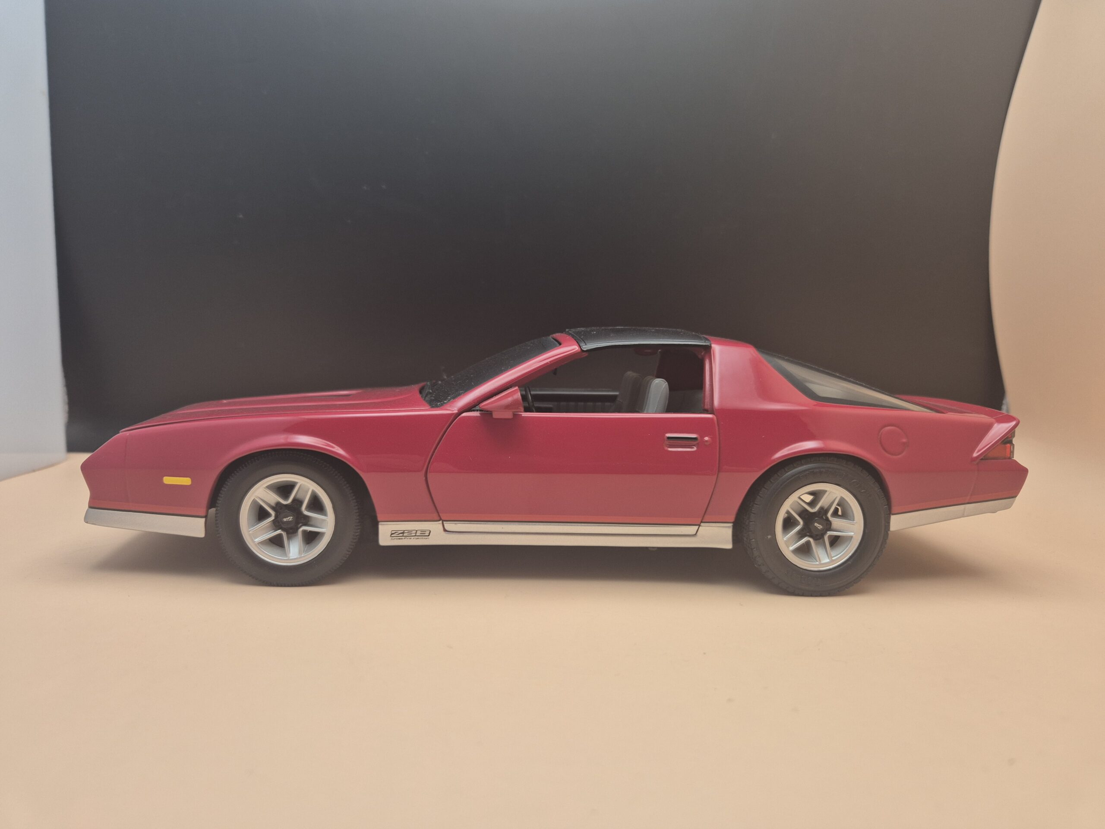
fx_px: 734
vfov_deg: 58.9
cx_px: 552
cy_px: 414
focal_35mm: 23
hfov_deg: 73.9
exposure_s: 1/180
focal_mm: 5.4
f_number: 1.8
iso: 64
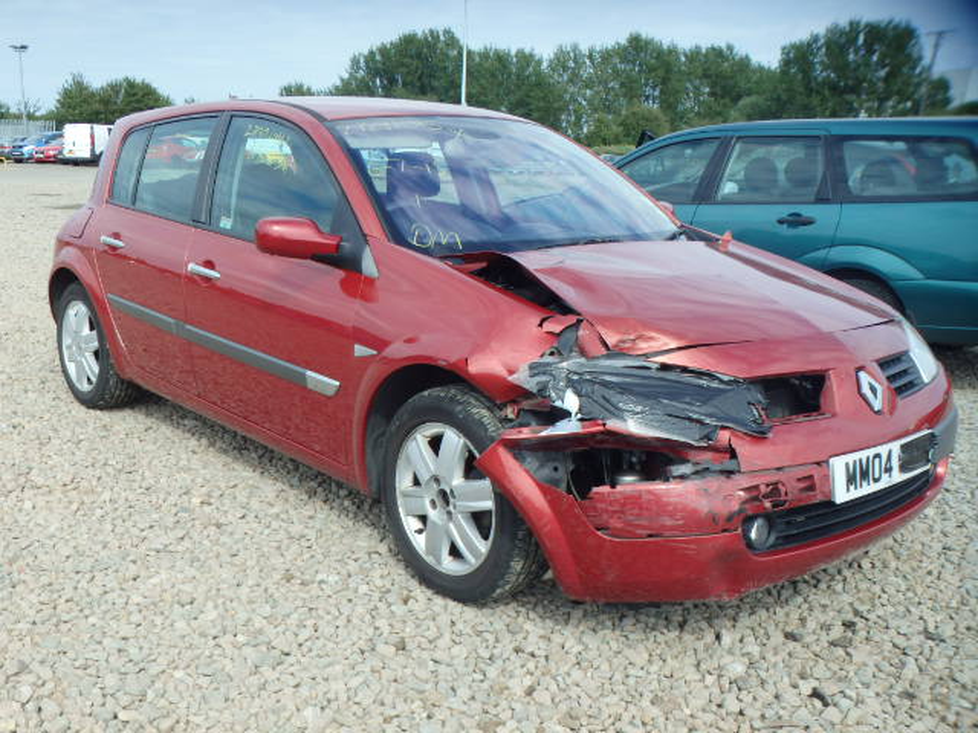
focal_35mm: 36
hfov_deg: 51.4
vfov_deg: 39.7
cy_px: 366
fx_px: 1017
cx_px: 489
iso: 125
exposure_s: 1/400
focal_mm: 6.4
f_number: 4.5
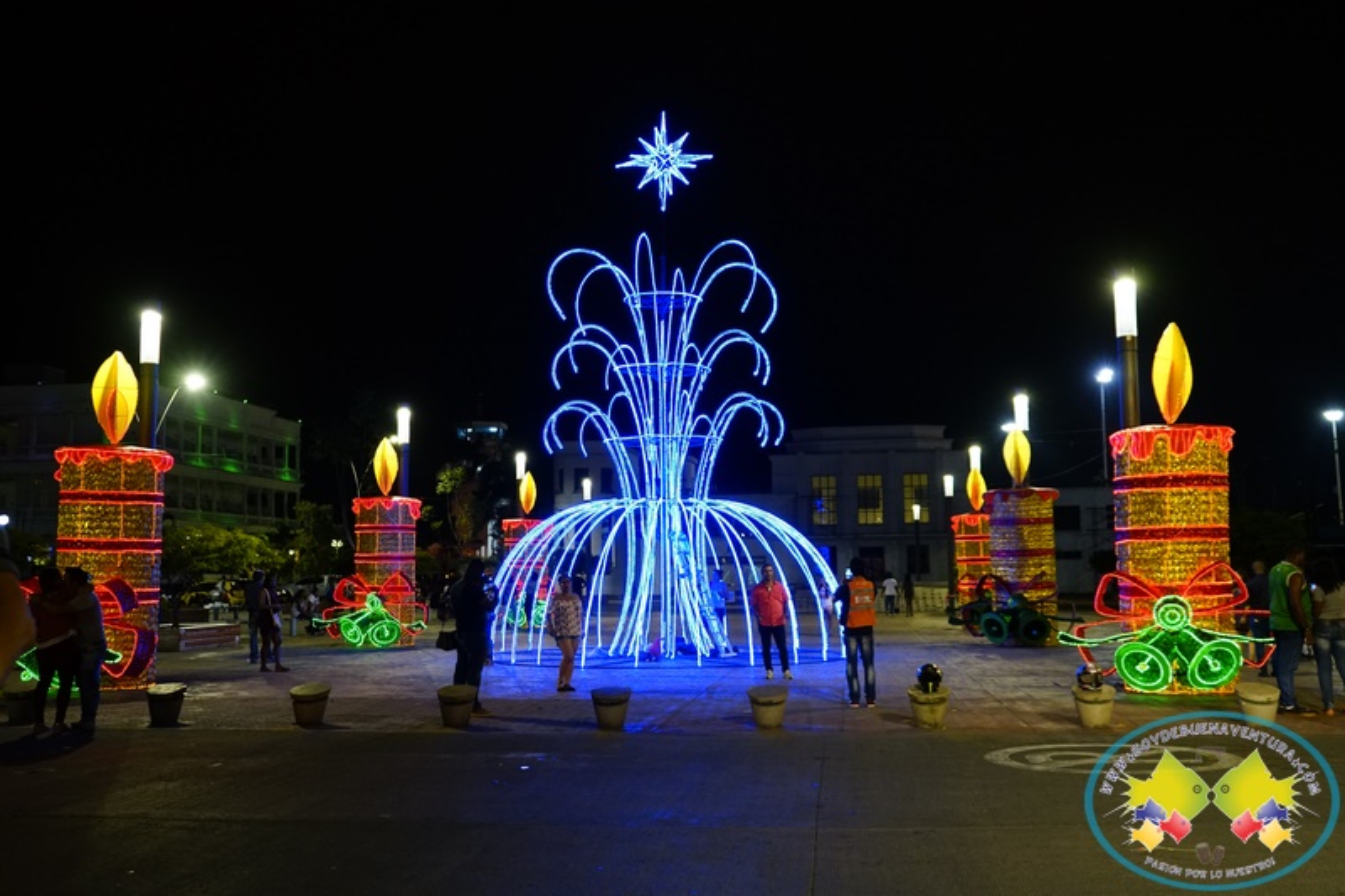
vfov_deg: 37.8
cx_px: 672
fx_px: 1307
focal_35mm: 35
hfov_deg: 54.4
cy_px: 448
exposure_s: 1/50
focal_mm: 35
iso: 2500
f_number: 4
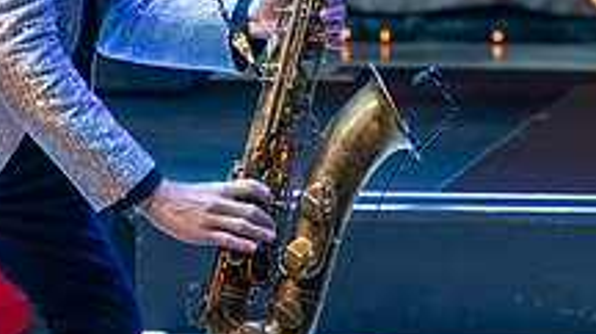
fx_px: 22150
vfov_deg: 0.9
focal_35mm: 1403
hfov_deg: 1.5
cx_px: 325
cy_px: 105
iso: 5000
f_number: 9
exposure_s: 1/320
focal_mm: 367
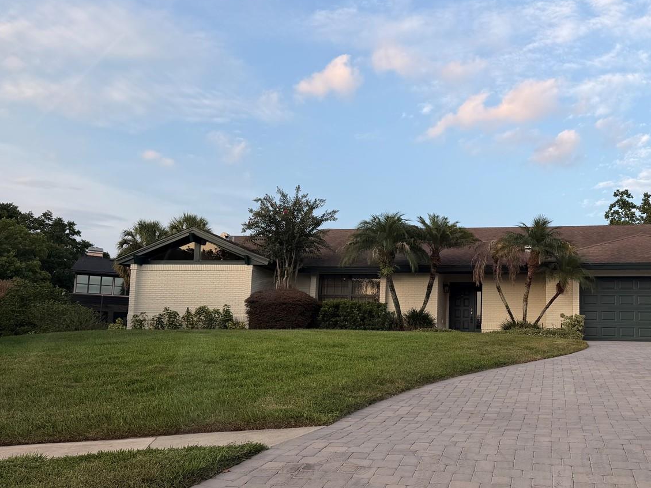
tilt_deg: +6.0
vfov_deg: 41.7
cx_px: 432
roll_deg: -2.1
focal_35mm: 34
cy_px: 282
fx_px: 639
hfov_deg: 52.9
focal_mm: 6.76
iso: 80
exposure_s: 1/547
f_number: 1.78
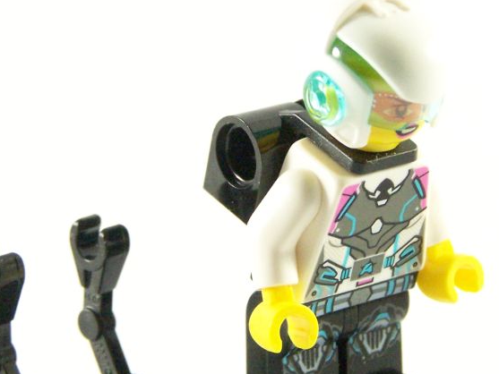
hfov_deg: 10.2
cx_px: 310
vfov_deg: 7.7
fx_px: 2783
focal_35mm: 193
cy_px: 184
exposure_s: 1/60
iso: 400
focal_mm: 17.5
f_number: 3.6
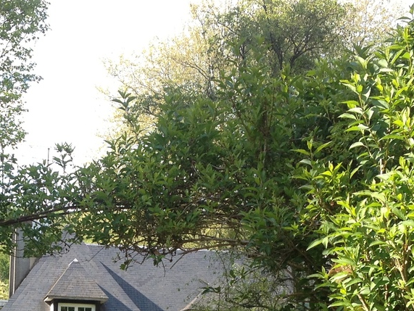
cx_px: 91
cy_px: 396
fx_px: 1173
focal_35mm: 98
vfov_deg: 14.5
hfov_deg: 19.8
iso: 50
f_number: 2.4
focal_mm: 4.28
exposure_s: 1/476
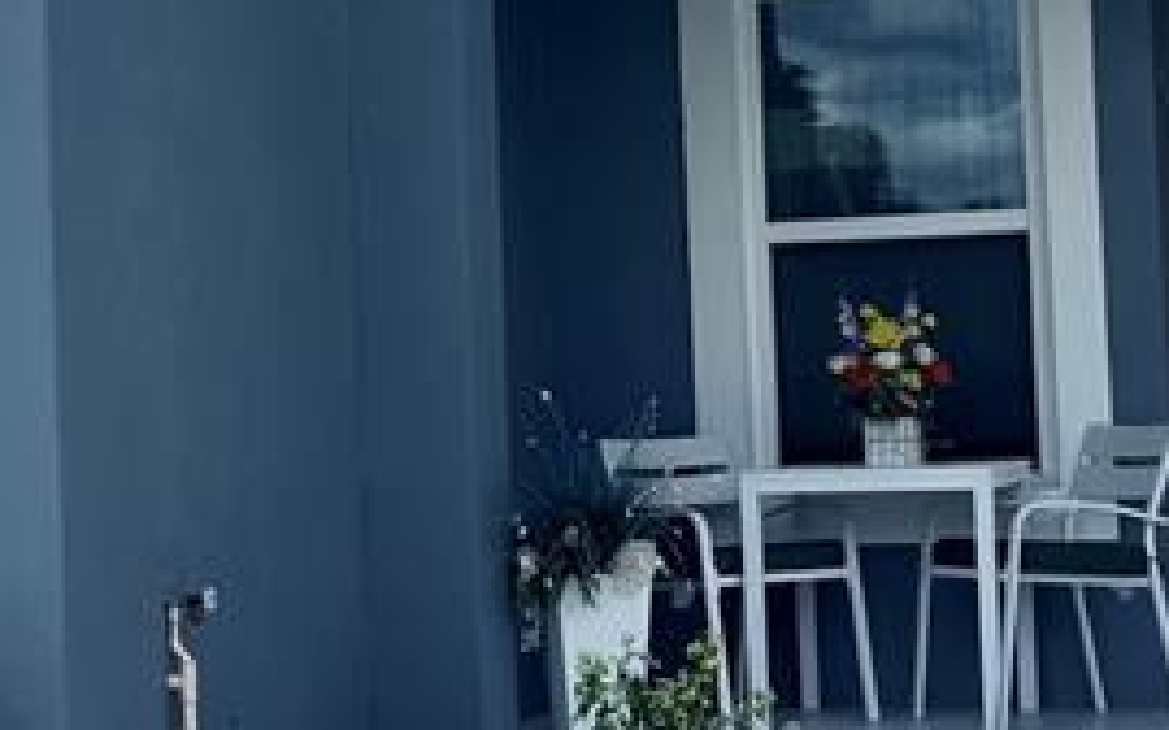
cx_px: 348
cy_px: 209
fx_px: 3090
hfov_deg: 21.3
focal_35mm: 97
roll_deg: +2.0
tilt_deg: +3.0
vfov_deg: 13.4
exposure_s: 1/7937
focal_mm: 6.76
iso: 80
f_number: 1.78
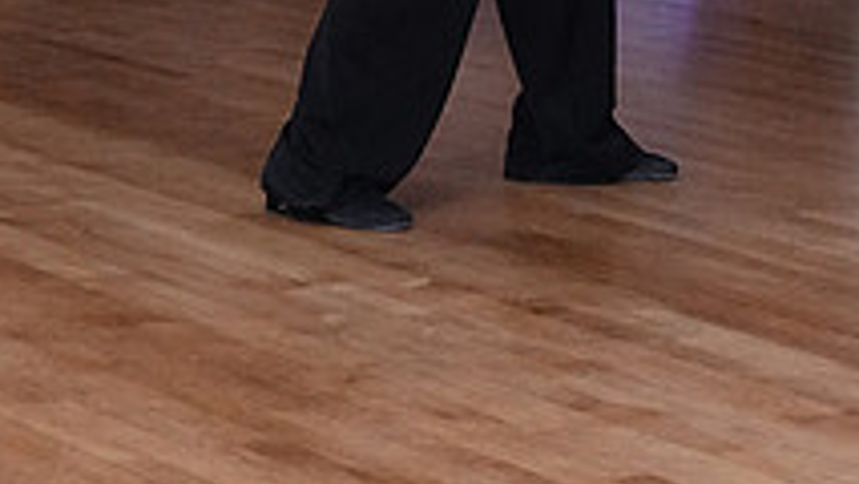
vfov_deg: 7.6
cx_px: 478
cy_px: -411
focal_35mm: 154
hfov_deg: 14.0
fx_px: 3509
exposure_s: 1/200
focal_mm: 36
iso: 5000
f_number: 4
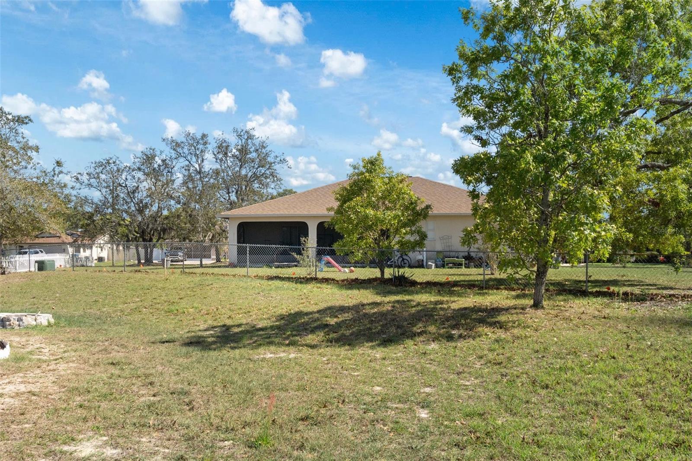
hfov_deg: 61.9
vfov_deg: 43.6
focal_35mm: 30
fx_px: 577
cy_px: 230
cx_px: 346
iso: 320
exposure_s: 1/500
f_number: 8
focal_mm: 20
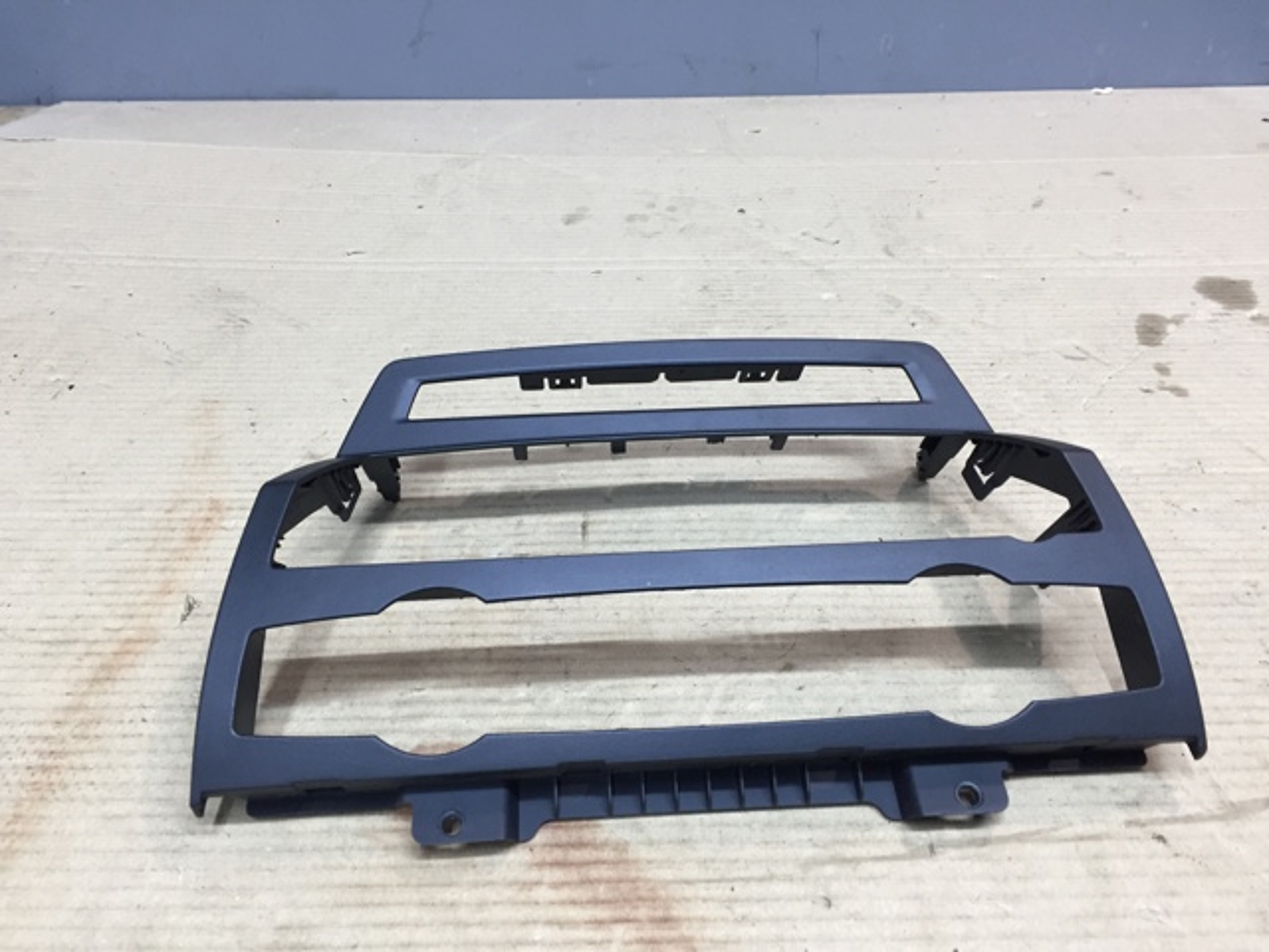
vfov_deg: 48.2
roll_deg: -1.5
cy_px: 476
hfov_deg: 61.7
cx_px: 634
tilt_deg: -36.7
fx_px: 1063
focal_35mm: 29
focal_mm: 4.15
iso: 64
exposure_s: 1/33
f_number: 2.2
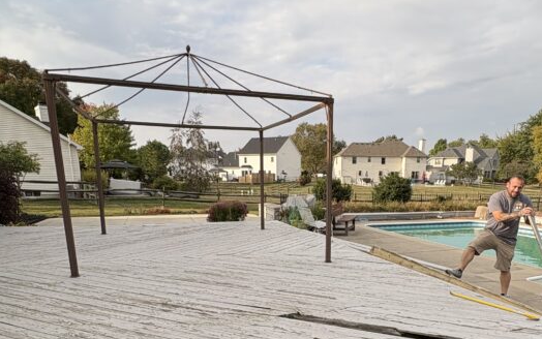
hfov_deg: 64.3
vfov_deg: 41.1
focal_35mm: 29
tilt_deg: -9.1
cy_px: 277
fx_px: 429
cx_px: 313
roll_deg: +0.0
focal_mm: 2.22
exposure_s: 1/1160
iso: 40
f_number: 2.2
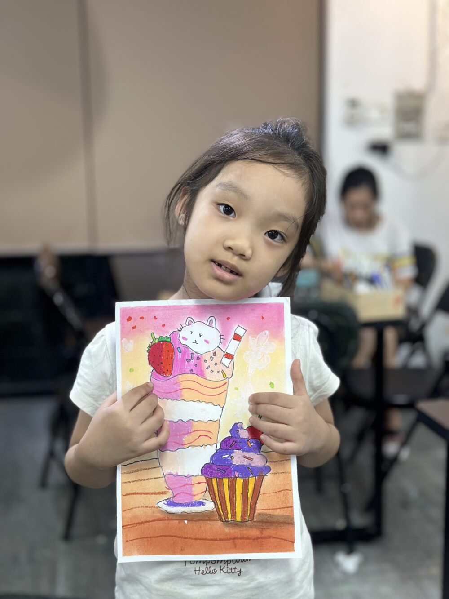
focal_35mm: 48
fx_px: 830
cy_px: 300
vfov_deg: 39.7
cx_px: 224
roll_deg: +0.2
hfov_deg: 30.3
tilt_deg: -10.0
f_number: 1.78
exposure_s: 1/100
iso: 80
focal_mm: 6.86
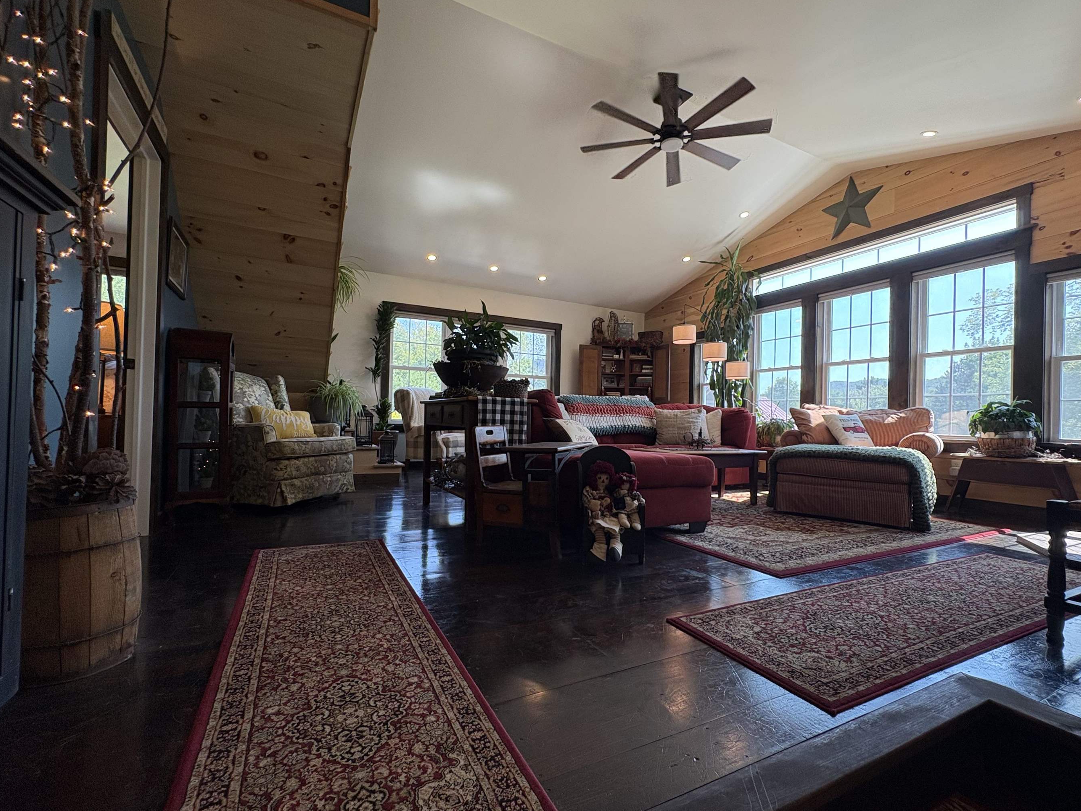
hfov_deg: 94.5
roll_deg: -1.5
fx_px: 500
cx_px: 558
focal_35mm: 16
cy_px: 414
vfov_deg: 78.1
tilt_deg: +1.4
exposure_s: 1/120
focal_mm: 2.22
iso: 160
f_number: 2.2
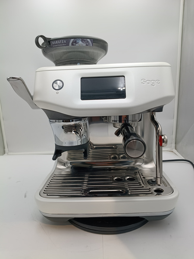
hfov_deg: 53.1
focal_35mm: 26
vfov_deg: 67.3
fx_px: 194
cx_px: 97
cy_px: 130
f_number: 1.8
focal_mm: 4.81
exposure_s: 1/184
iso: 143
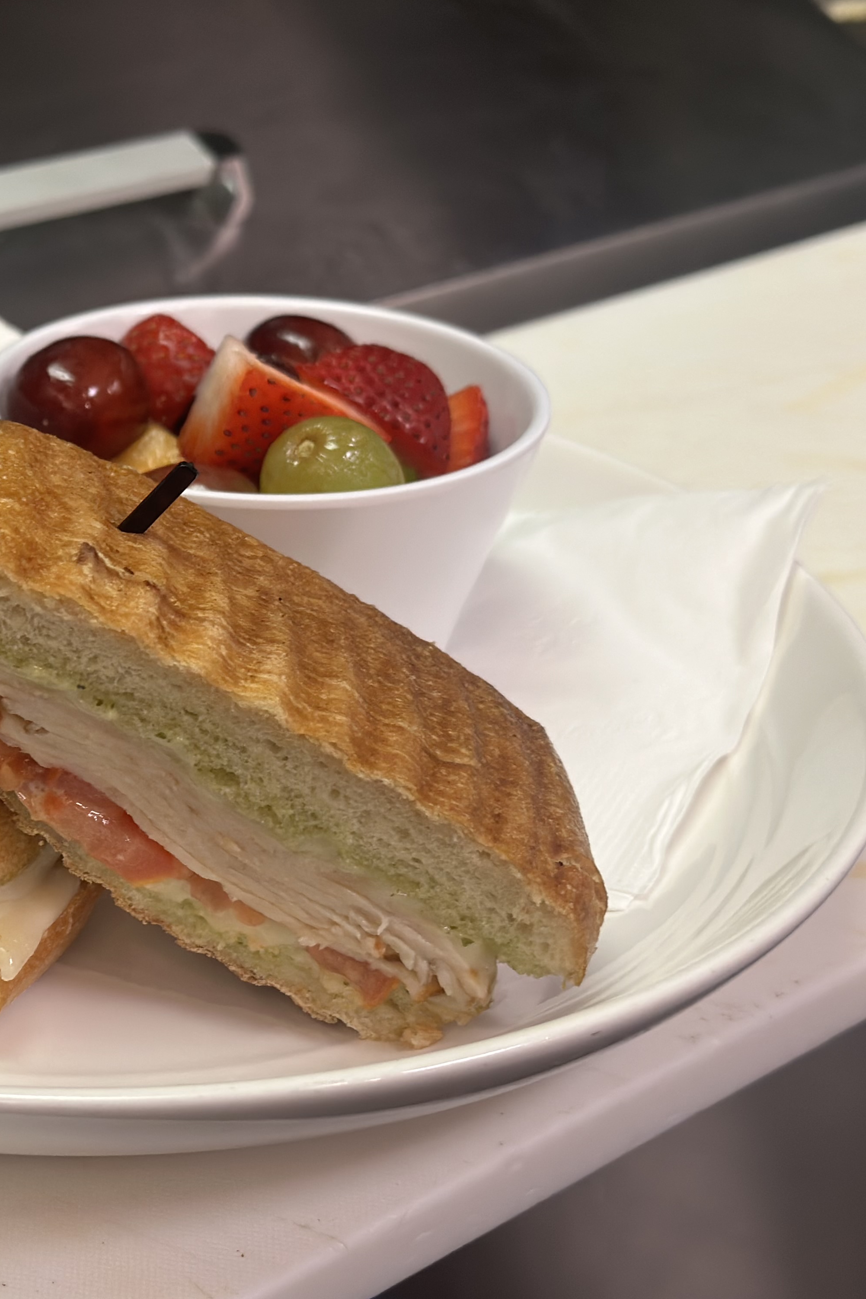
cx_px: 64
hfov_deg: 19.9
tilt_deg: -26.3
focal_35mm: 67
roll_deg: -0.1
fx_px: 2417
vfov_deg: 30.1
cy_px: 646
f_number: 1.78
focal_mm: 6.86
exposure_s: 1/60
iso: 125
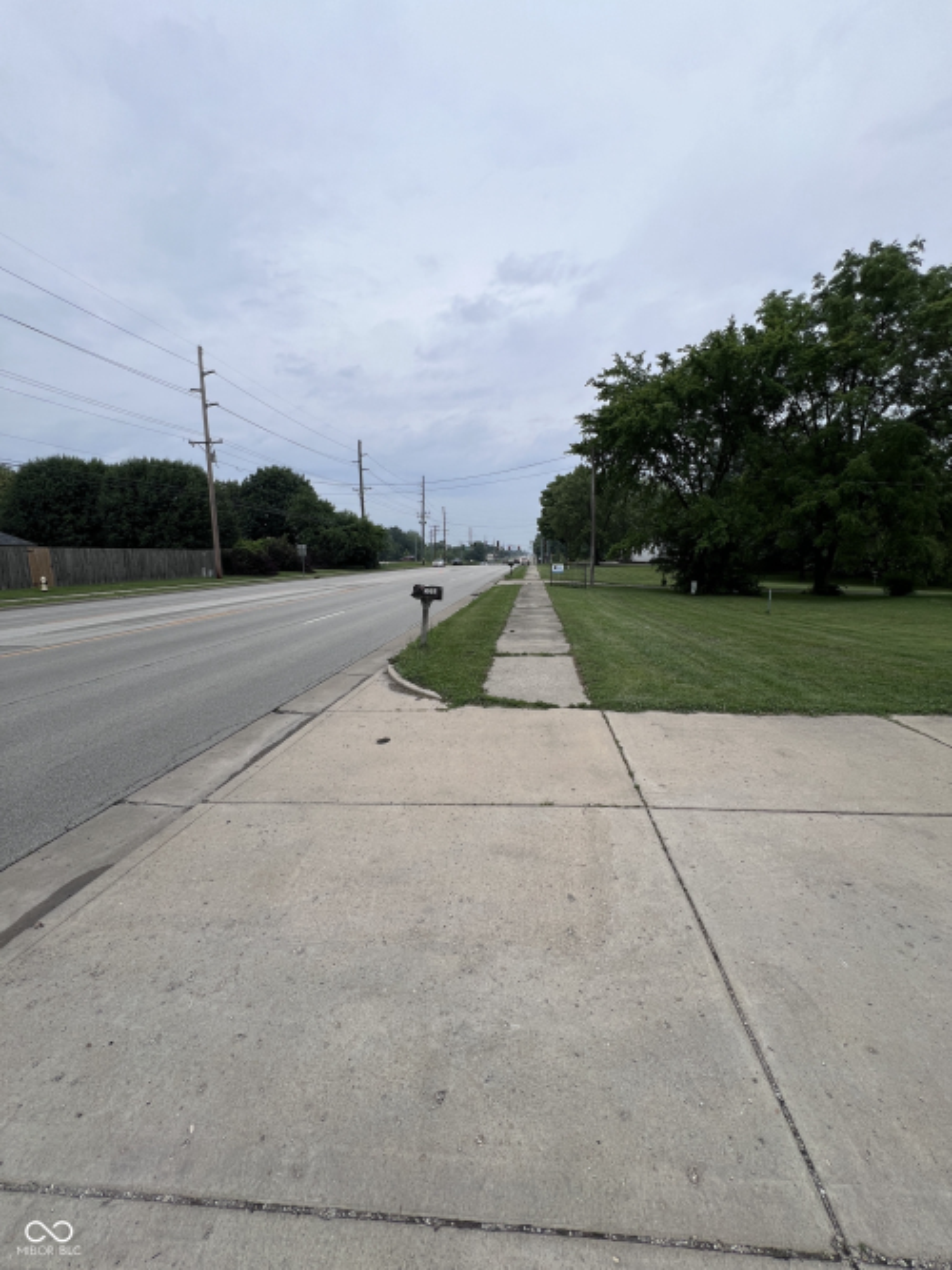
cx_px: 476
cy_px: 635
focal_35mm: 13
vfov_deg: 106.2
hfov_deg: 89.9
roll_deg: +1.0
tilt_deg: -8.3
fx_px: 477
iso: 32
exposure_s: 1/2660
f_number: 1.8
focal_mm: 1.57
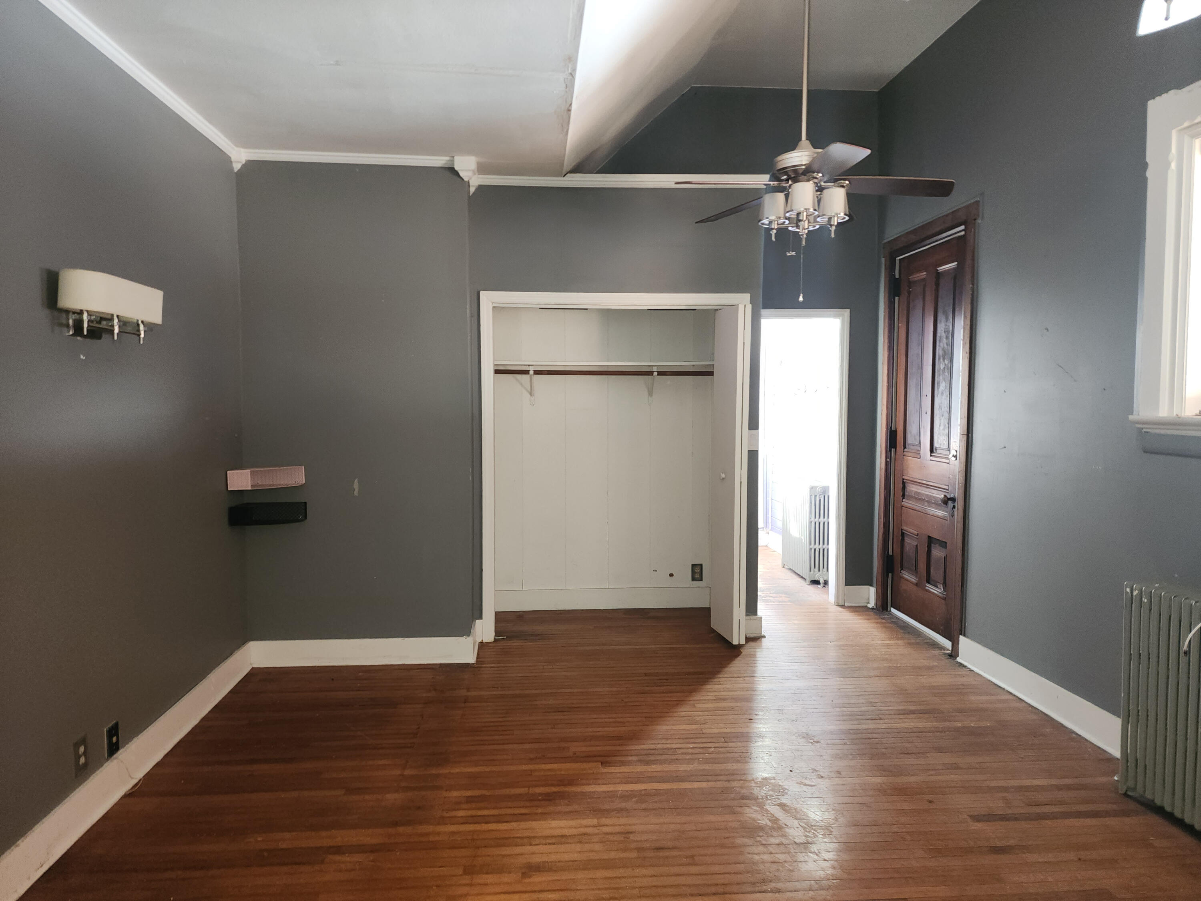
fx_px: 798
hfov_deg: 73.9
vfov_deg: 58.9
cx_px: 600
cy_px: 450
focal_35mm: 23
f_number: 1.8
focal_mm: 6.4
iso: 160
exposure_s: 1/10
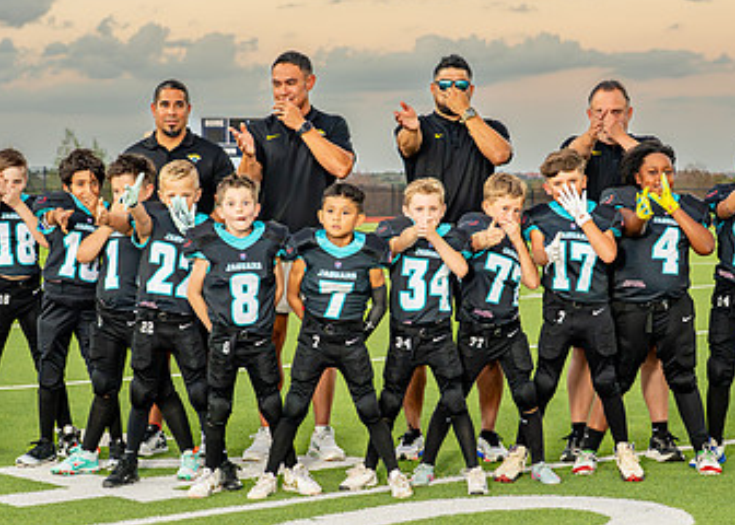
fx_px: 2108
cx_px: 371
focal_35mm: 101
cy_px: 276
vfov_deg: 14.2
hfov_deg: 19.8
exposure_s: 1/400
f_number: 4
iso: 1250
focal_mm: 50
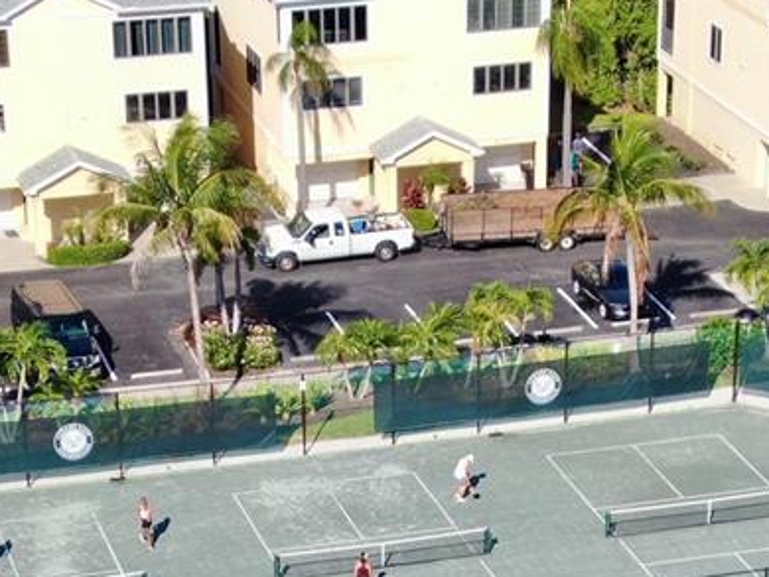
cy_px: 555
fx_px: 2801
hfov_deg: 15.6
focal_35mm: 126
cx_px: 400
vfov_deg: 11.7
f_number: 3.8
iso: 100
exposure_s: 1/640
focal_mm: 8.6
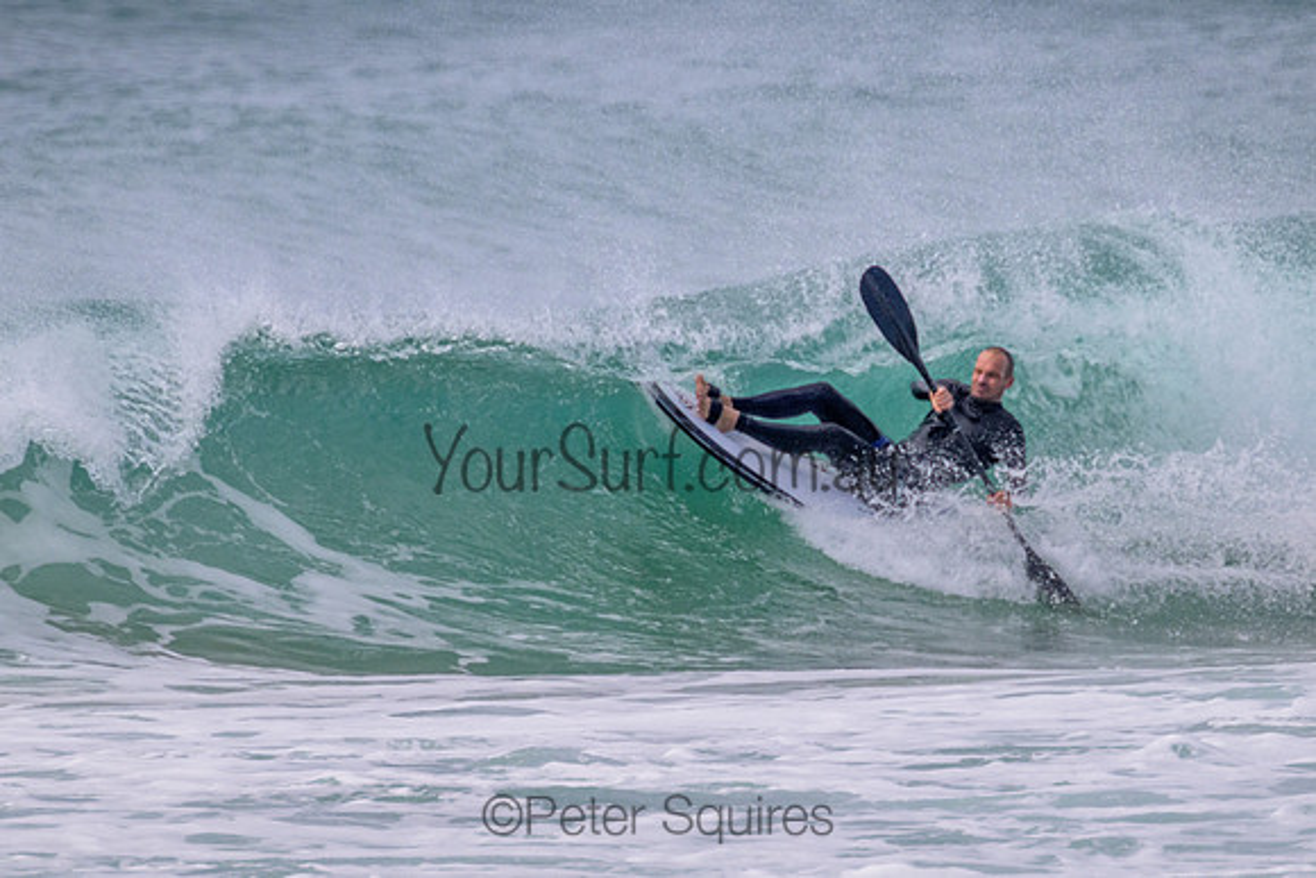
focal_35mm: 1068
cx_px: 788
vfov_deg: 1.3
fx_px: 39038
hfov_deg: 1.9
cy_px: 377
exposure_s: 1/2000
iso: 1250
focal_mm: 800
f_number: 11
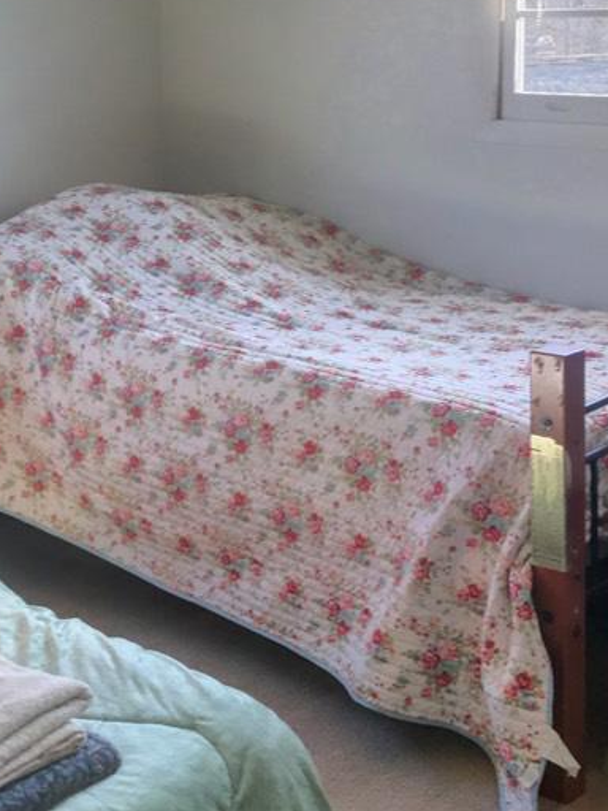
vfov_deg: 30.4
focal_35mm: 63
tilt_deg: -7.1
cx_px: 127
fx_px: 1475
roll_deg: +1.8
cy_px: 255
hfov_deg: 23.0
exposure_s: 1/120
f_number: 1.8
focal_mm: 3.99
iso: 25
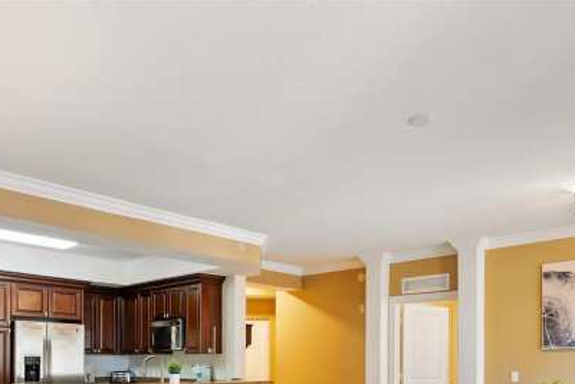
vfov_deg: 37.1
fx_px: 511
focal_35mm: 32
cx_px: 283
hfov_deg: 58.7
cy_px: 380
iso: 400
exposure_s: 1/1.25
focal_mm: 16
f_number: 8
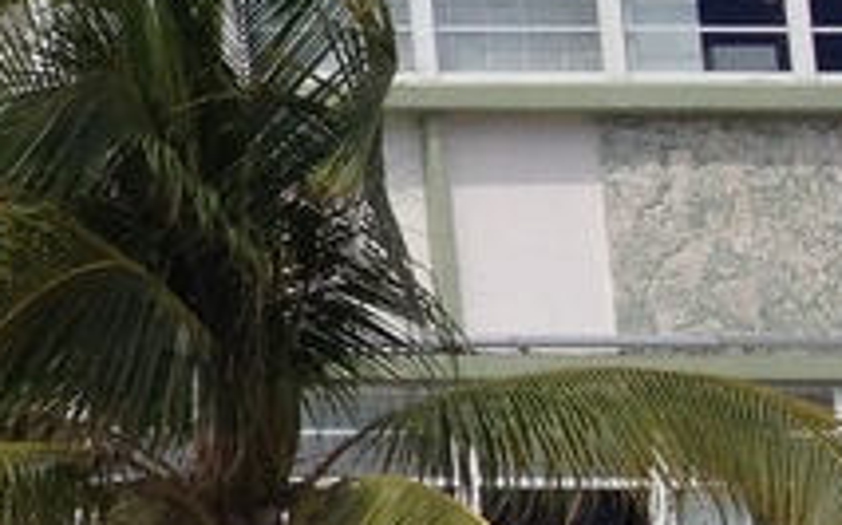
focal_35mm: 209
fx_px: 4795
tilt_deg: +10.8
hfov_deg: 8.7
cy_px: 142
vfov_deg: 6.3
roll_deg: +0.0
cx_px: -1474
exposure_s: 1/1842
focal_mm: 4.28
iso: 50
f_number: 2.4
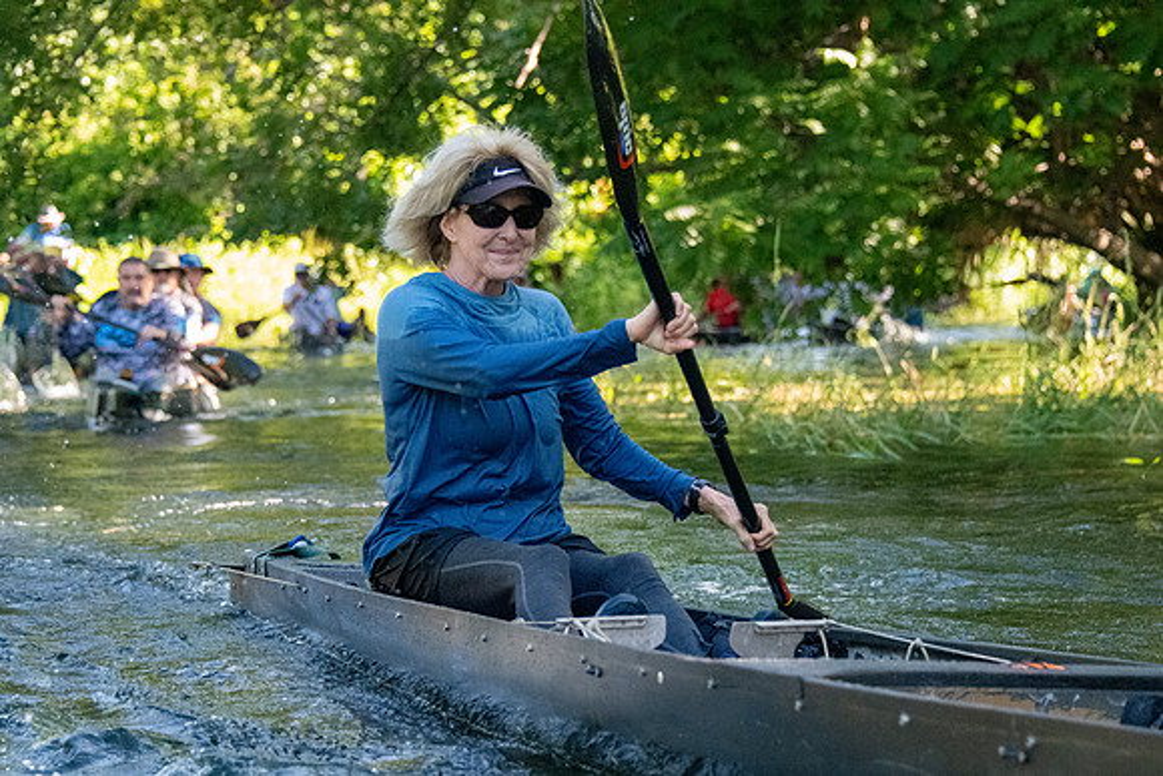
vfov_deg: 11.0
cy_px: 494
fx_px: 4035
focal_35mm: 125
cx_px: 574
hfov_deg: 16.4
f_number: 5.3
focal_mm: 98
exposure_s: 1/3200
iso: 12800
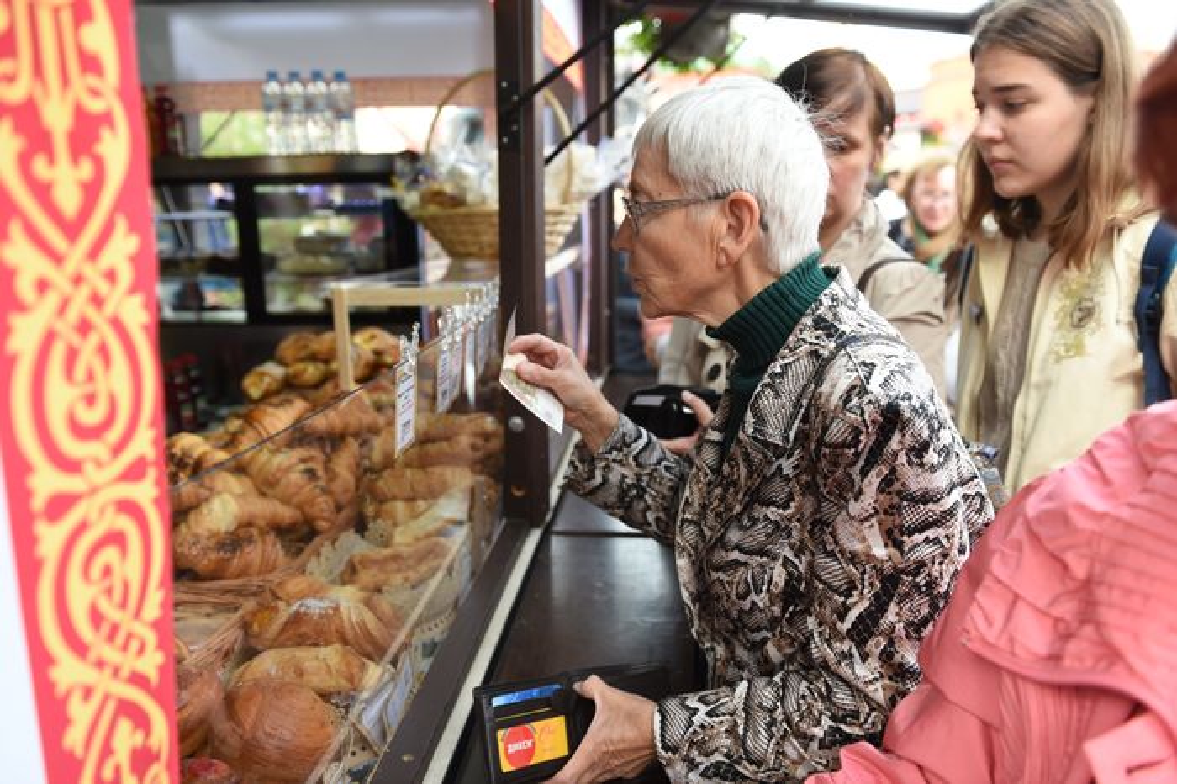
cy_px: 392
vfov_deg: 46.4
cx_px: 588
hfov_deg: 65.5
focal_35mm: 28
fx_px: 915
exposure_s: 1/500
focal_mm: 28
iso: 1250
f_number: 3.5
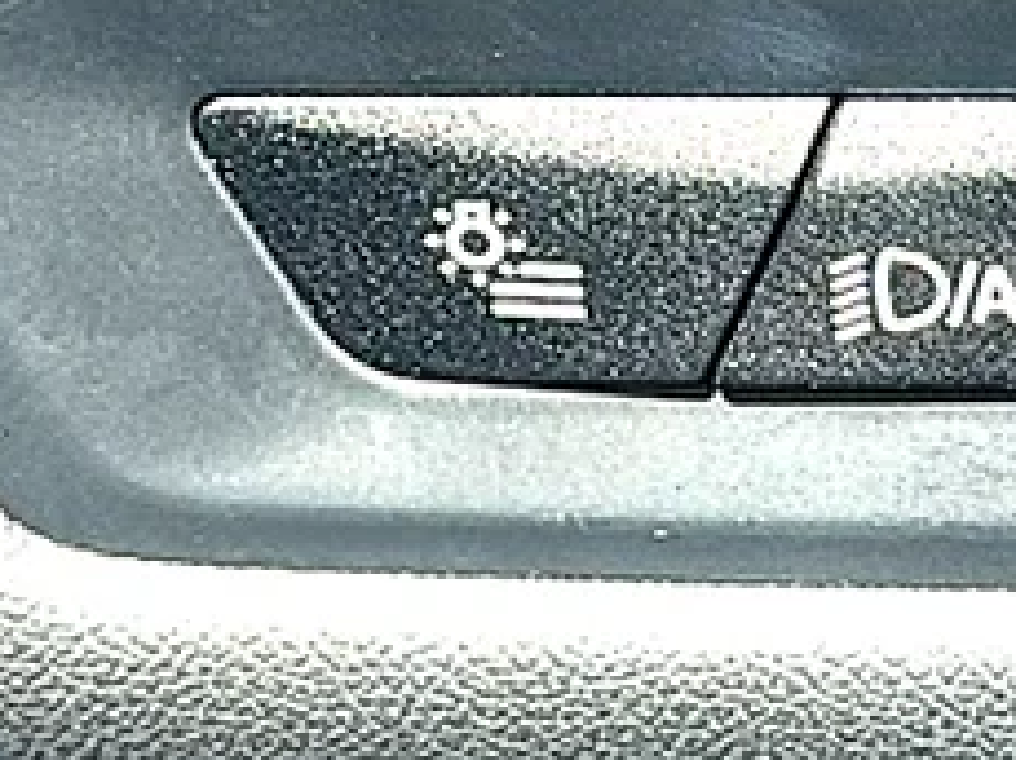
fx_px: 4017
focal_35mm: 137
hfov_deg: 14.3
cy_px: 113
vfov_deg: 10.8
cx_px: 923
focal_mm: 6.86
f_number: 1.78
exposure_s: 1/118
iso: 50
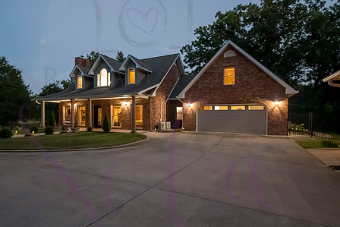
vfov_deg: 64.6
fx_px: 179
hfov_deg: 86.6
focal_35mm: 19
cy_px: 117
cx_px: 152
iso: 5000
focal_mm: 14
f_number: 2.8
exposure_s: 1/60
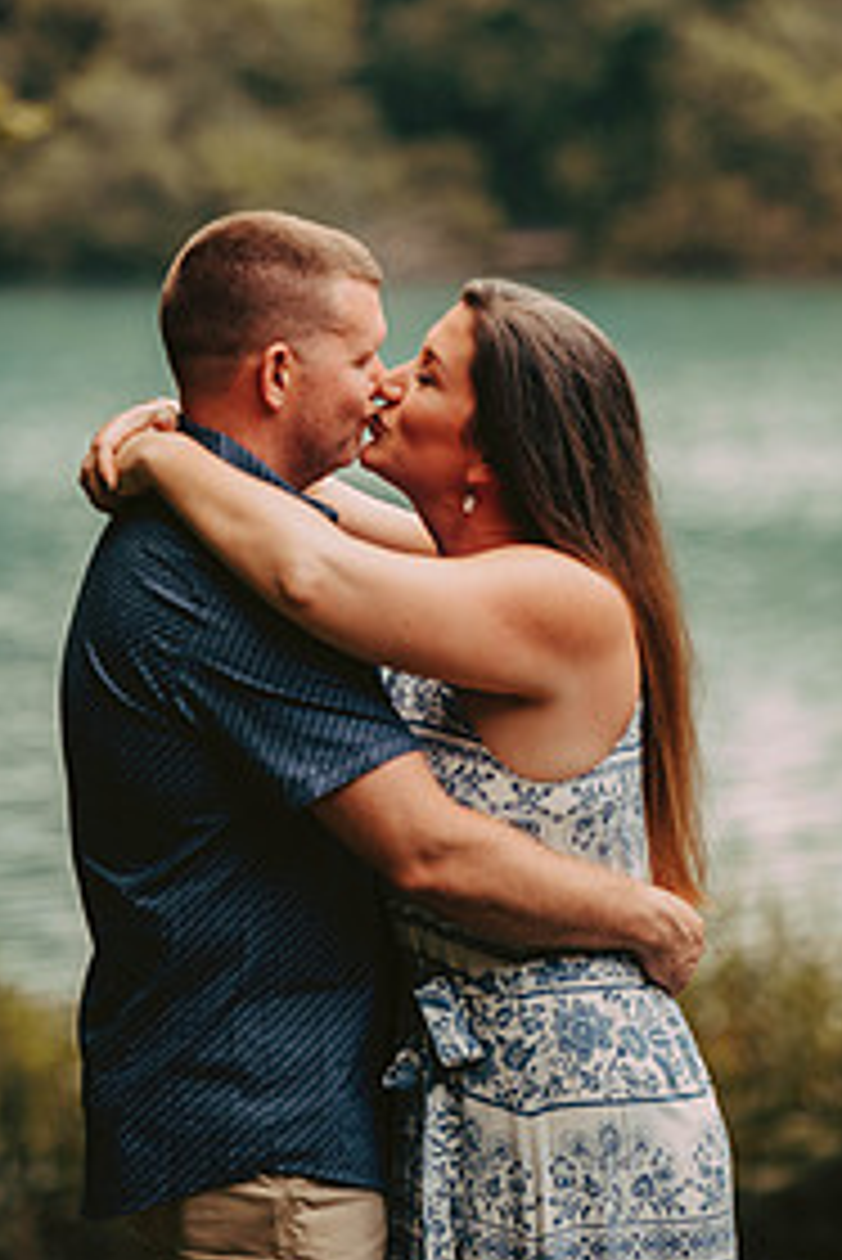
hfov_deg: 6.6
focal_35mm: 209
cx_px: 365
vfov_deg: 9.8
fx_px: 7323
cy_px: 572
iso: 320
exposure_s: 1/125
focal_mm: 130
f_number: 2.8
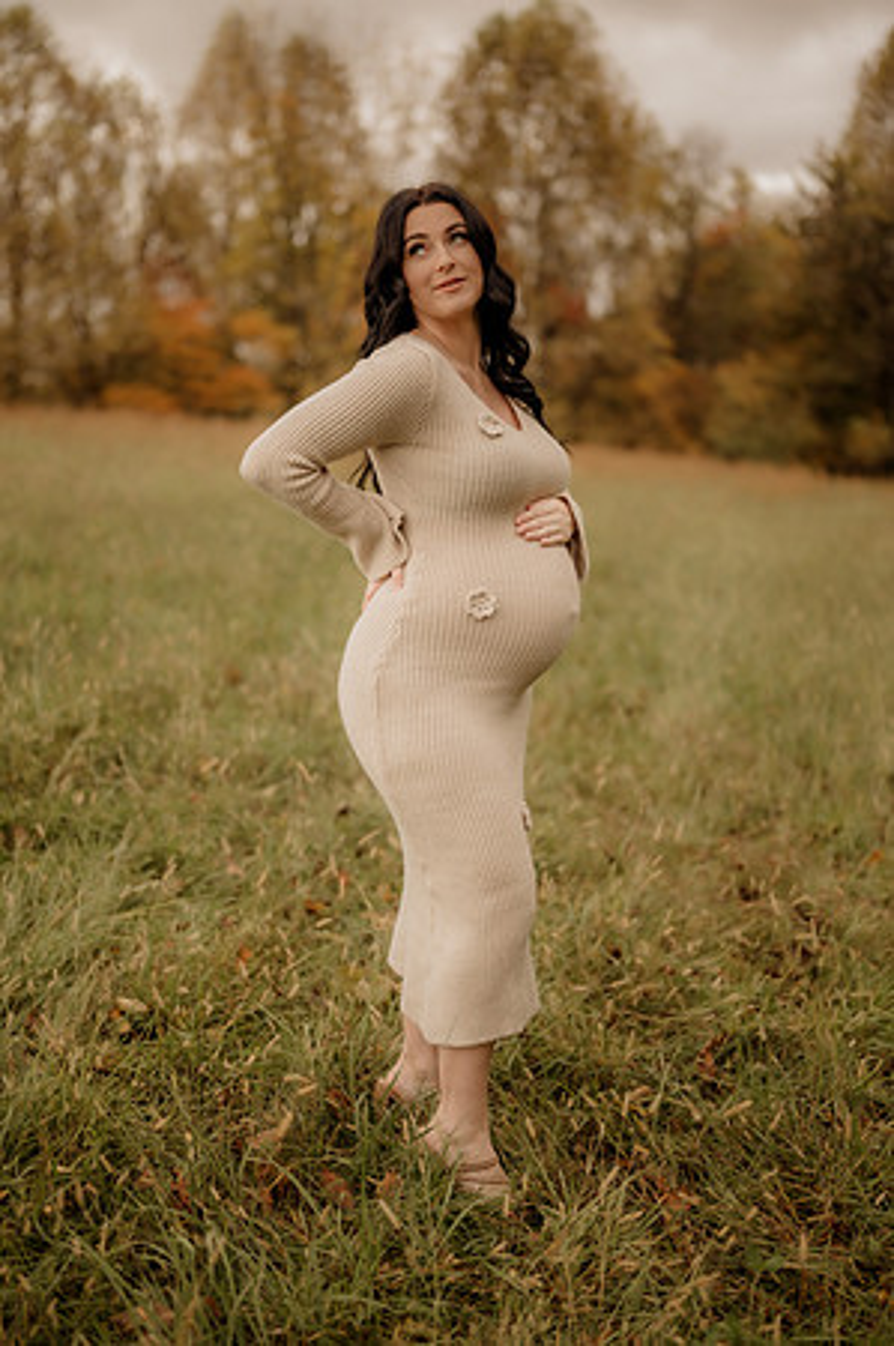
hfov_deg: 26.9
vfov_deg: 39.6
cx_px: 447
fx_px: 1867
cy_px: 673
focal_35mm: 50
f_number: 1.8
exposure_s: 1/320
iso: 200
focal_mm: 50
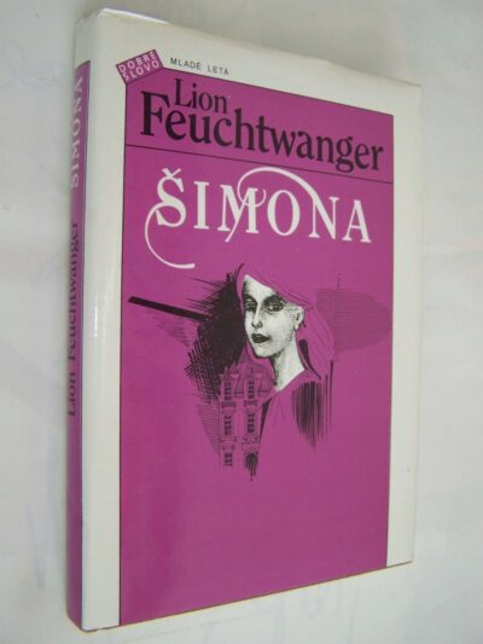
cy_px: 322
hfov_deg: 37.7
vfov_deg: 49.0
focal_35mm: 38
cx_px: 242
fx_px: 707
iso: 200
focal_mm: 6.3
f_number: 2.8
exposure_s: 1/60
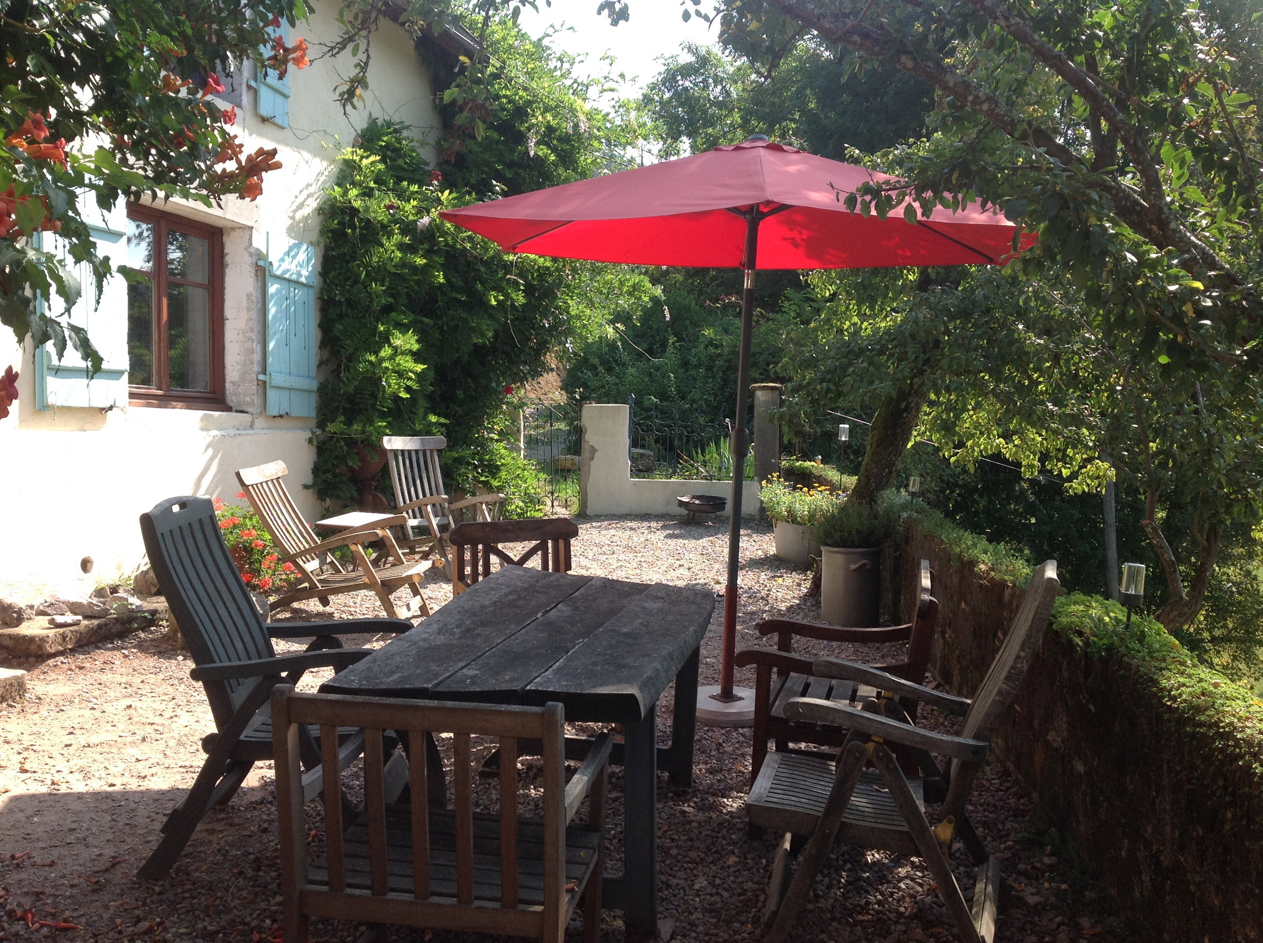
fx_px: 1275
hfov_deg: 52.7
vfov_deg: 40.6
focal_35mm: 35
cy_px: 472
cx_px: 632
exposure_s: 1/512
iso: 50
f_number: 2.4
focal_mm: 4.28
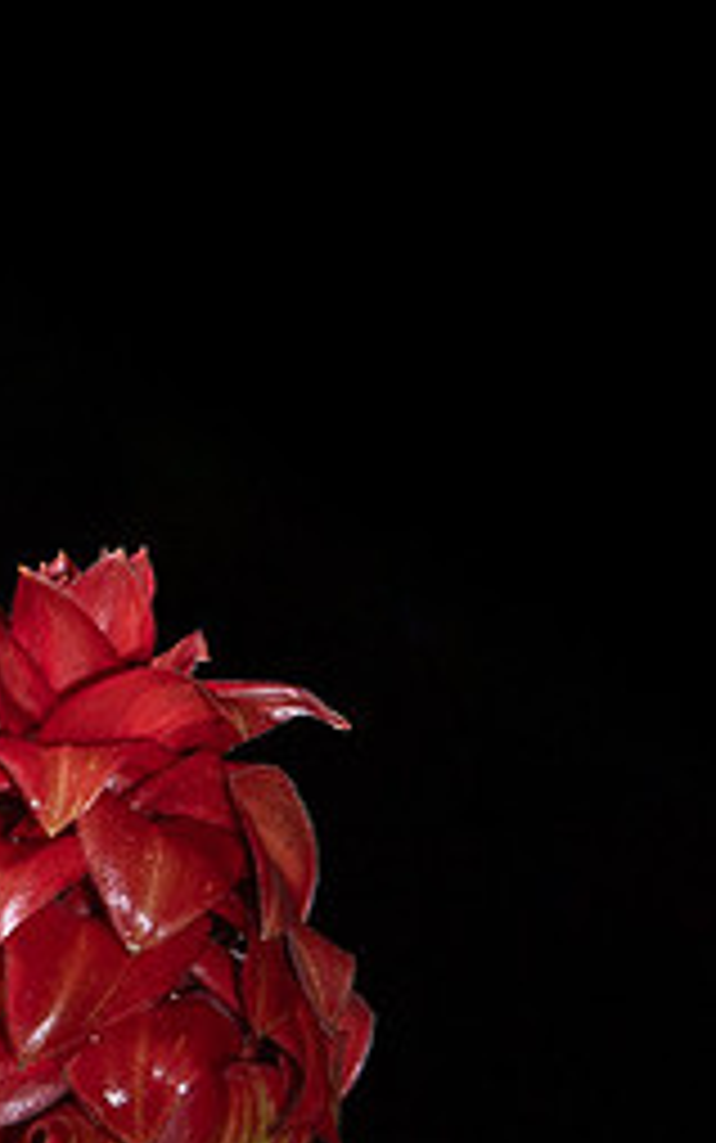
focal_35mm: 504
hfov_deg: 2.6
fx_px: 15718
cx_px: -364
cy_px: 556
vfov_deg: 4.2
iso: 800
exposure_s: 1/250
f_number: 8
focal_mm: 155
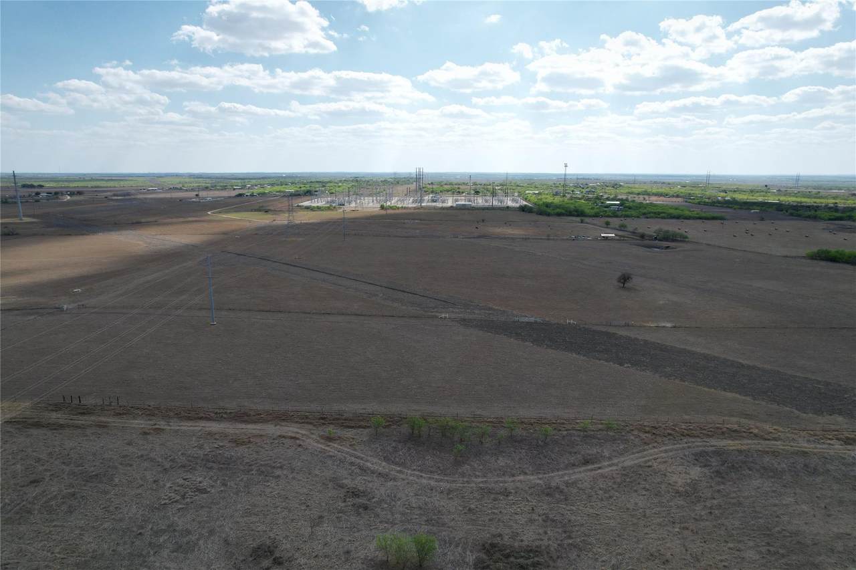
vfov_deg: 57.2
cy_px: 285
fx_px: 523
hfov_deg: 78.6
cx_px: 428
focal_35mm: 22
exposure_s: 1/3000
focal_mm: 8.38
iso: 110
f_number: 2.8
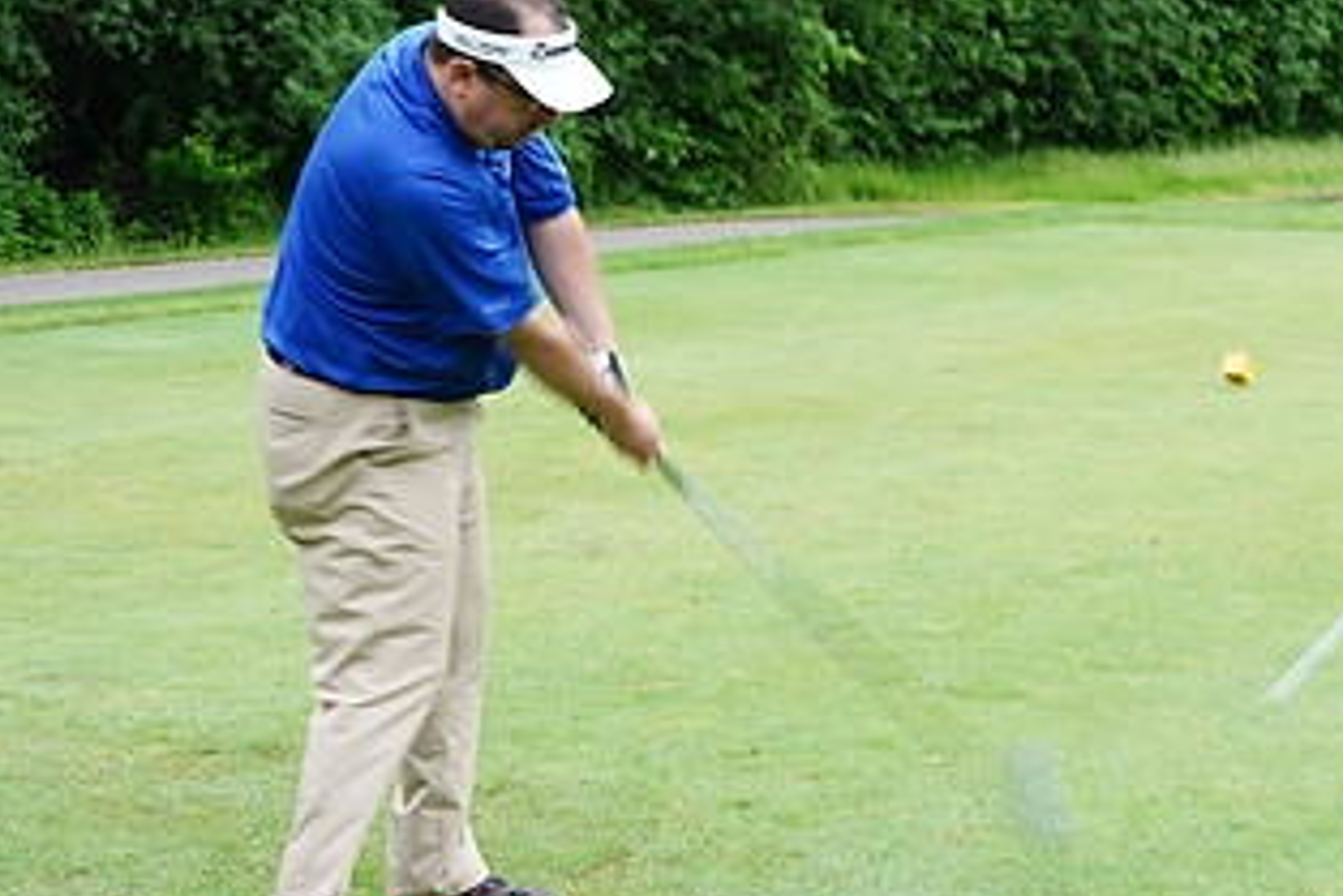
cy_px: 414
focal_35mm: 76
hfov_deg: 26.4
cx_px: 931
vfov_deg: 18.0
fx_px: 2836
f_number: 5.6
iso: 125
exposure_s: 1/100
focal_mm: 41
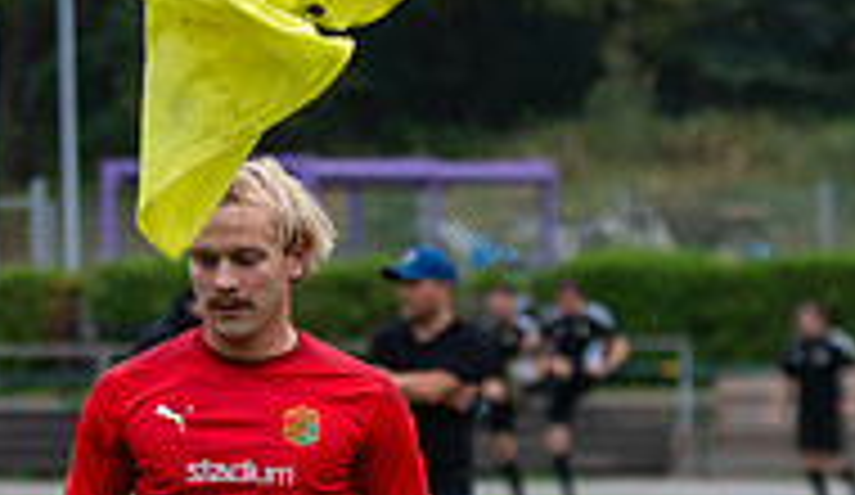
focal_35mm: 376
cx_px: 215
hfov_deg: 5.7
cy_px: 640
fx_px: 8585
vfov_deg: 3.3
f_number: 3.2
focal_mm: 100
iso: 360
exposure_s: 1/1600
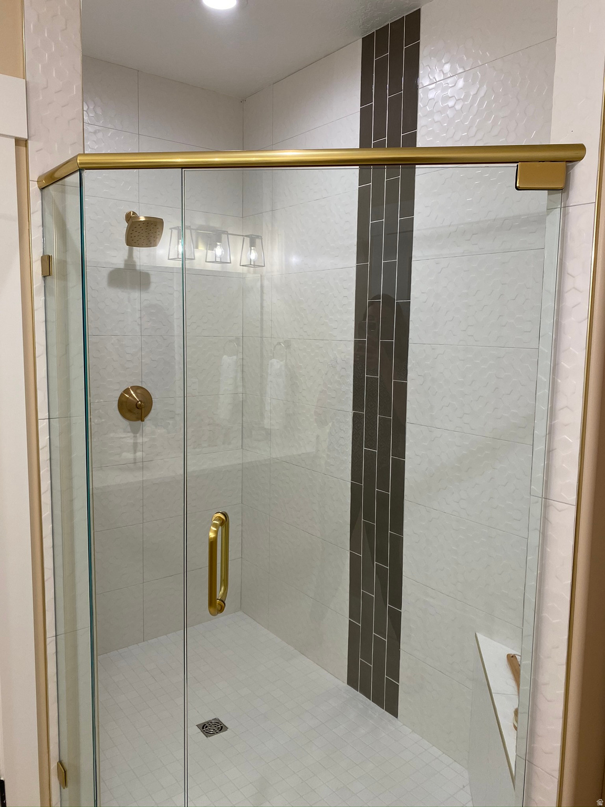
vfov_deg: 67.3
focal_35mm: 26
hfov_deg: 53.1
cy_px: 404
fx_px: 606
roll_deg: -0.4
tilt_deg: -5.7
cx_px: 302
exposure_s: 1/60
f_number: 1.8
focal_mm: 4.25
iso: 64
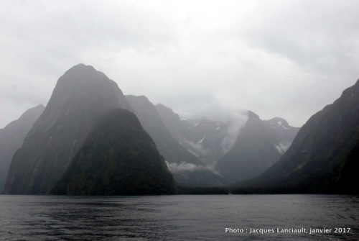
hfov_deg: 47.9
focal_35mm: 40
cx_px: 180
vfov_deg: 33.1
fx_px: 404
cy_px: 120
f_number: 8
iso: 500
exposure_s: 1/250
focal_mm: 27
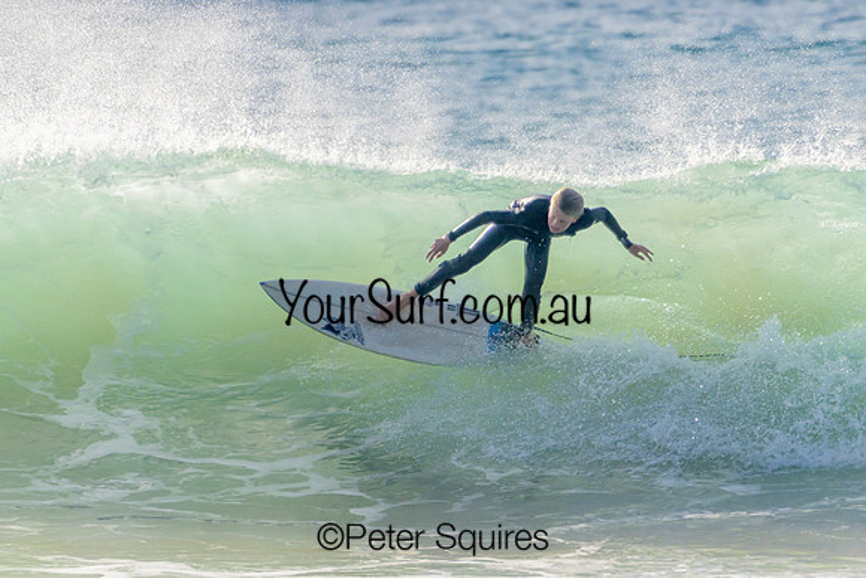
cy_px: 289
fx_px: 18045
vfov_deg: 1.8
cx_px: 433
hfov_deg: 2.7
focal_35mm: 750
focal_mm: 750
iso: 800
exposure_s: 1/2000
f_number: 11
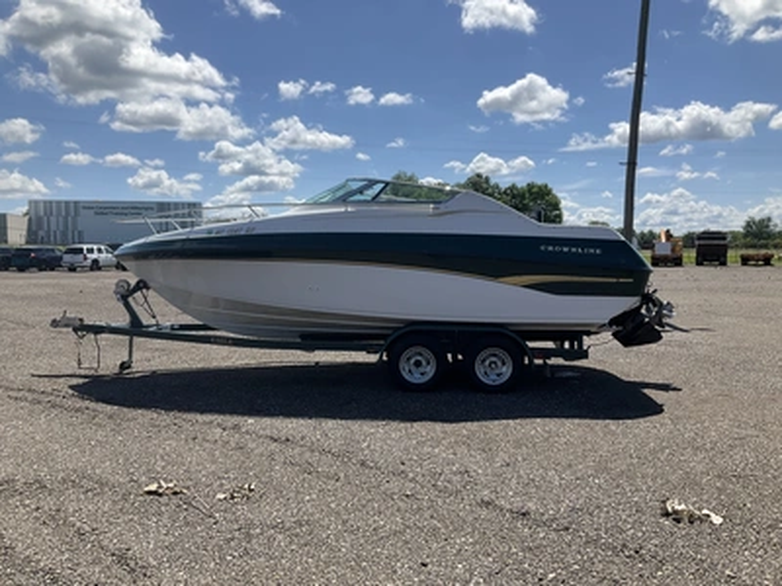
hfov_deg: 61.7
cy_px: 293
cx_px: 391
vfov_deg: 48.2
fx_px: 655
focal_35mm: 29
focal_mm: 3
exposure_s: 1/2141
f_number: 1.8
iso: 25
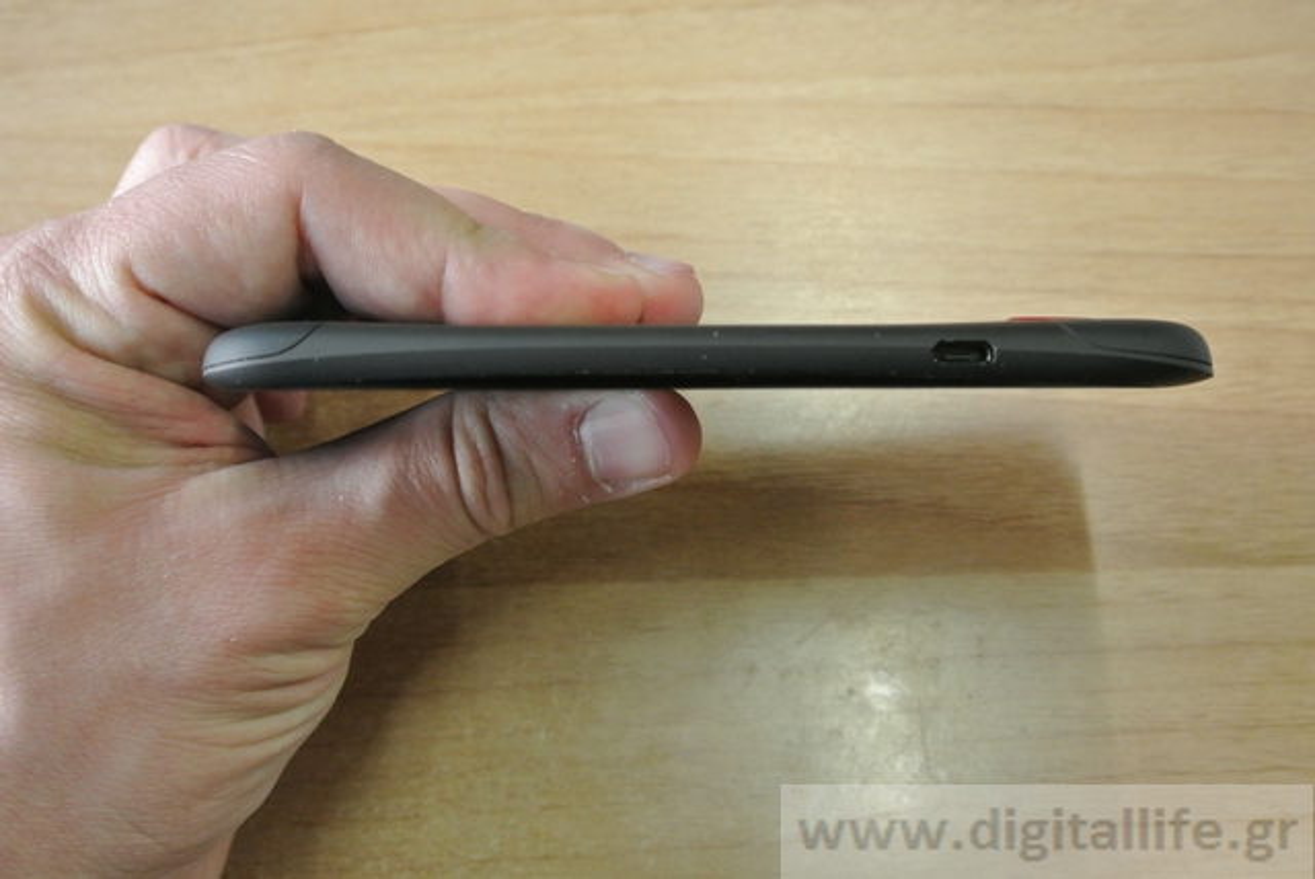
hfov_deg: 44.5
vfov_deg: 30.6
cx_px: 658
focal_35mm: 44
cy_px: 440
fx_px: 1609
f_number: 4.2
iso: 800
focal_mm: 16.3
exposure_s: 1/40
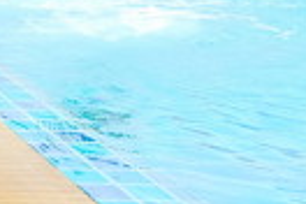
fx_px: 926
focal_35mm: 109
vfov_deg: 11.1
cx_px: -352
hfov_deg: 14.6
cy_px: -236
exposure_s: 1/150
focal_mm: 16
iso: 400
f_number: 4
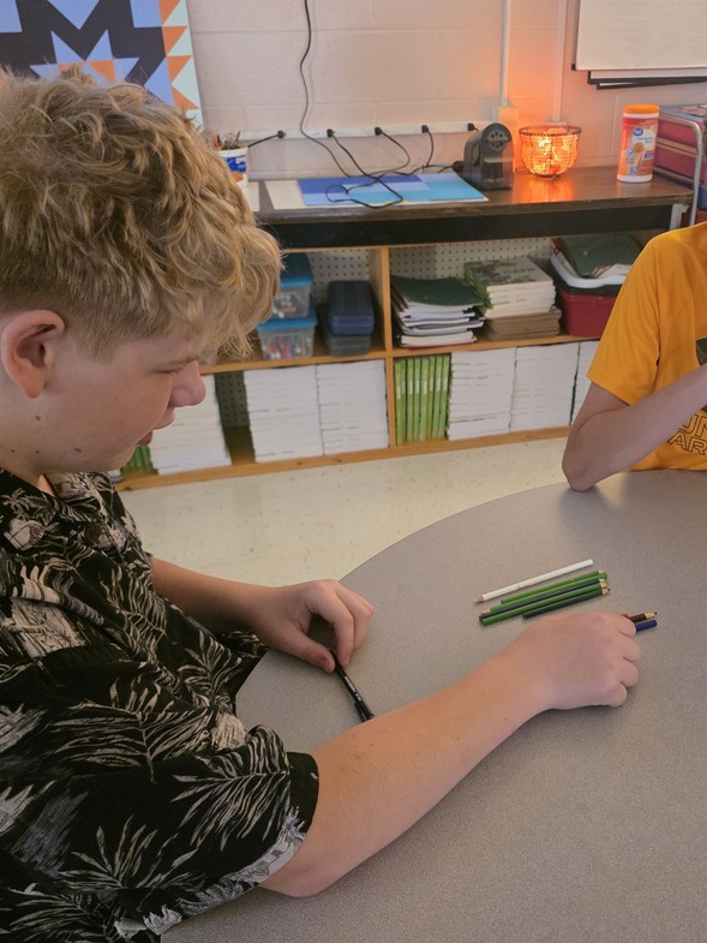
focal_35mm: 30
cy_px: 539
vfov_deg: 59.7
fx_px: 817
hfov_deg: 46.5
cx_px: 433
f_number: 1.7
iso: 1250
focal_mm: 6.3
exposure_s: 1/45
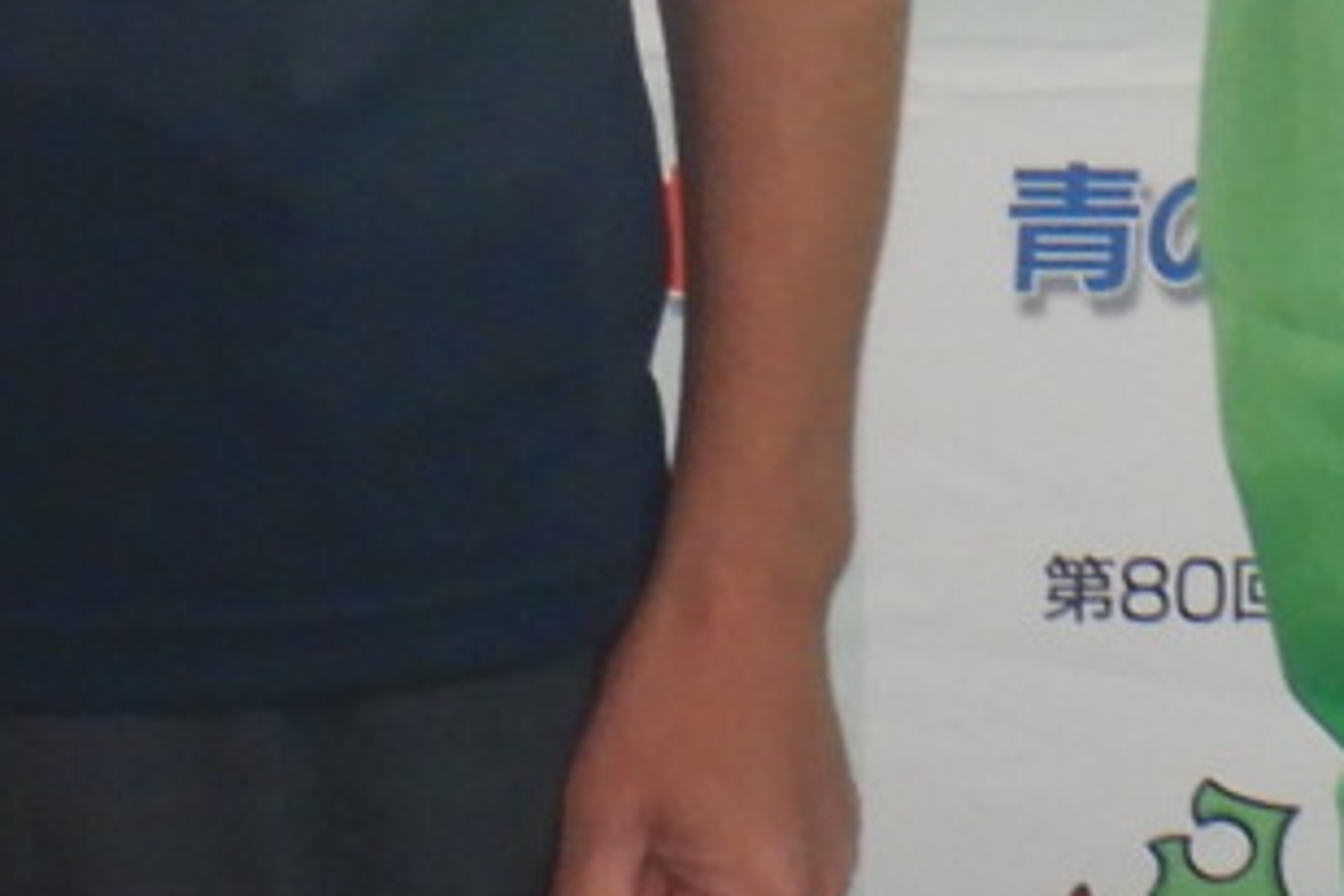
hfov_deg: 8.7
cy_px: -931
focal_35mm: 229
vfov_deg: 5.8
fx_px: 8549
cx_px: -857
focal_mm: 6.1
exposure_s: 1/30
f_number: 4.2
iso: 200
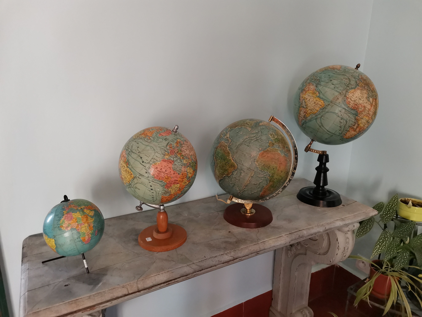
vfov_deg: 53.1
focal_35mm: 26
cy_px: 158
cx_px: 211
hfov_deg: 67.3
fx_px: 317
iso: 250
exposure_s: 1/100
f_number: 1.8
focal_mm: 4.75
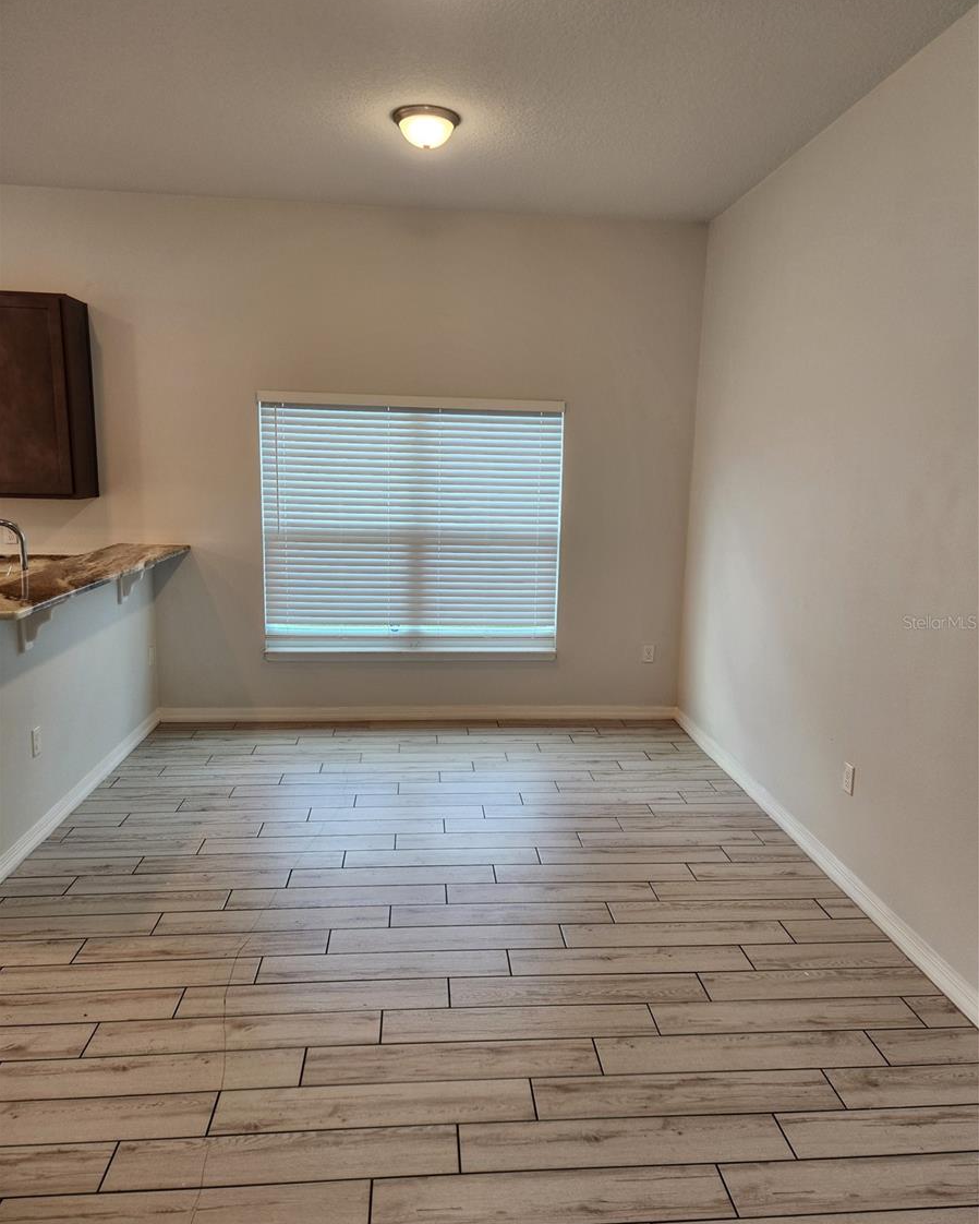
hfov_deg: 58.8
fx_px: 869
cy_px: 622
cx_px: 490
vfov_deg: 70.3
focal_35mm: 24
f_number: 1.8
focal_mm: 5.4
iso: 80
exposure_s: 1/120
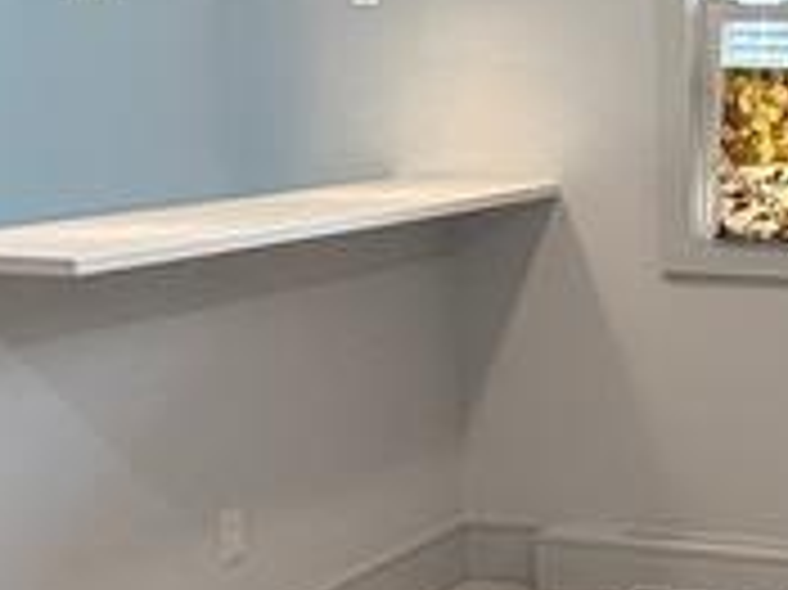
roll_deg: -0.8
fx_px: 1865
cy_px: 401
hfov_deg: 21.7
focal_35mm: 82
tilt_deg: -10.5
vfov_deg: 17.9
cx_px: 995
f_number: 2.2
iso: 125
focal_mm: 2.22
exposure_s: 1/120
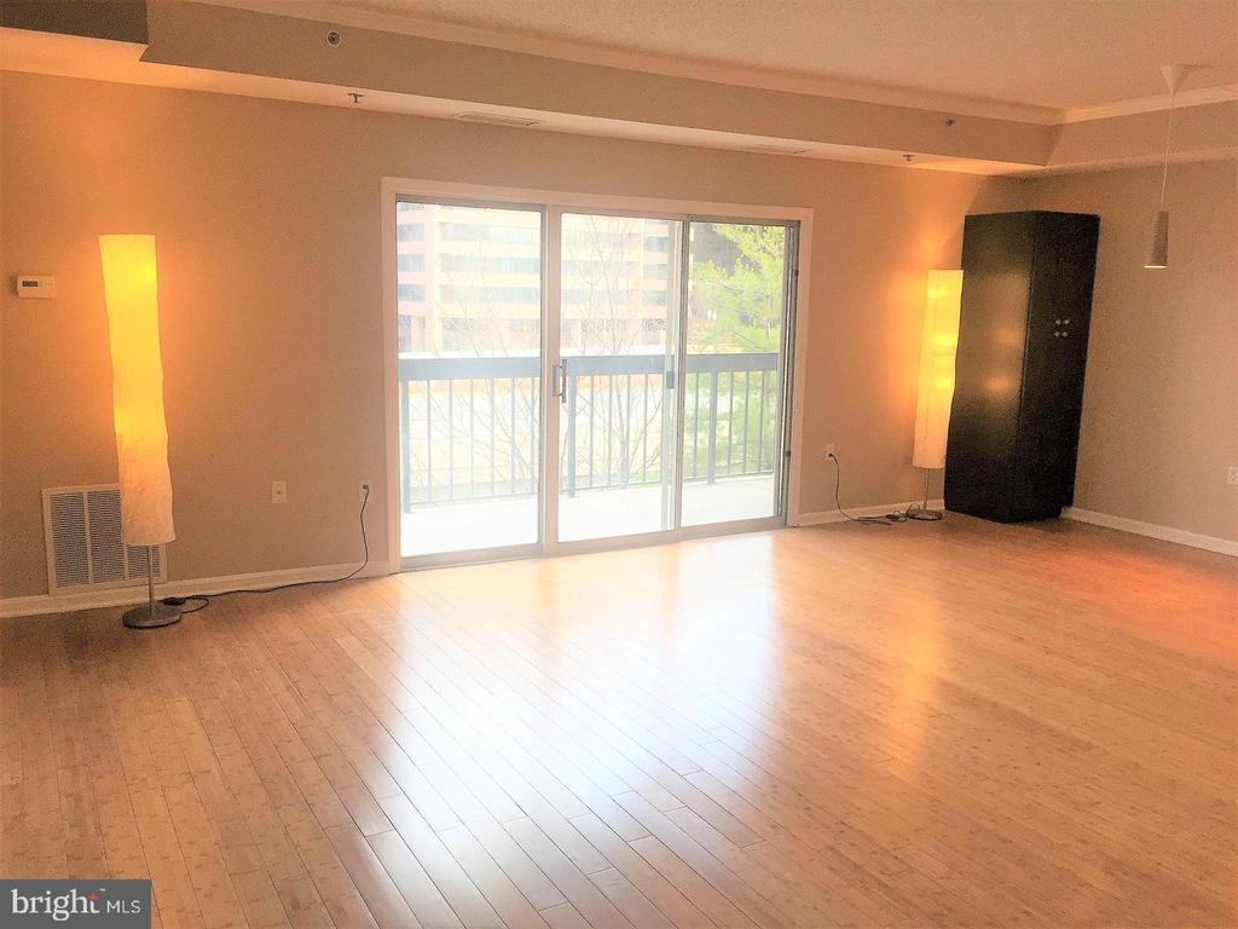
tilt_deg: -8.0
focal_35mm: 29
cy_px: 464
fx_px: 1037
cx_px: 619
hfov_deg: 61.7
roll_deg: -1.6
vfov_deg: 48.2
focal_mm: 4.15
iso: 50
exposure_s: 1/120
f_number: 2.2
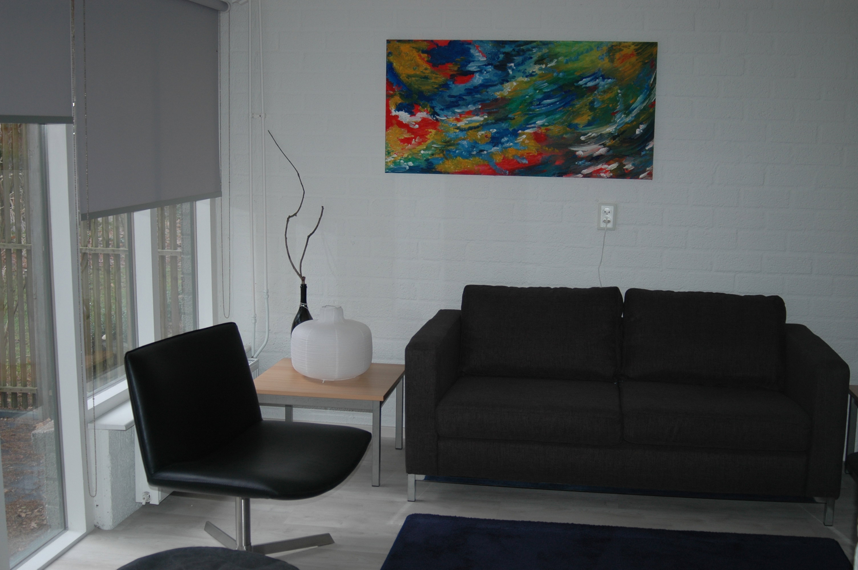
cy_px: 285
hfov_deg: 46.4
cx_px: 429
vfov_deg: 31.8
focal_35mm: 42
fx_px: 1000
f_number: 3.3
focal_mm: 28
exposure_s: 1/60
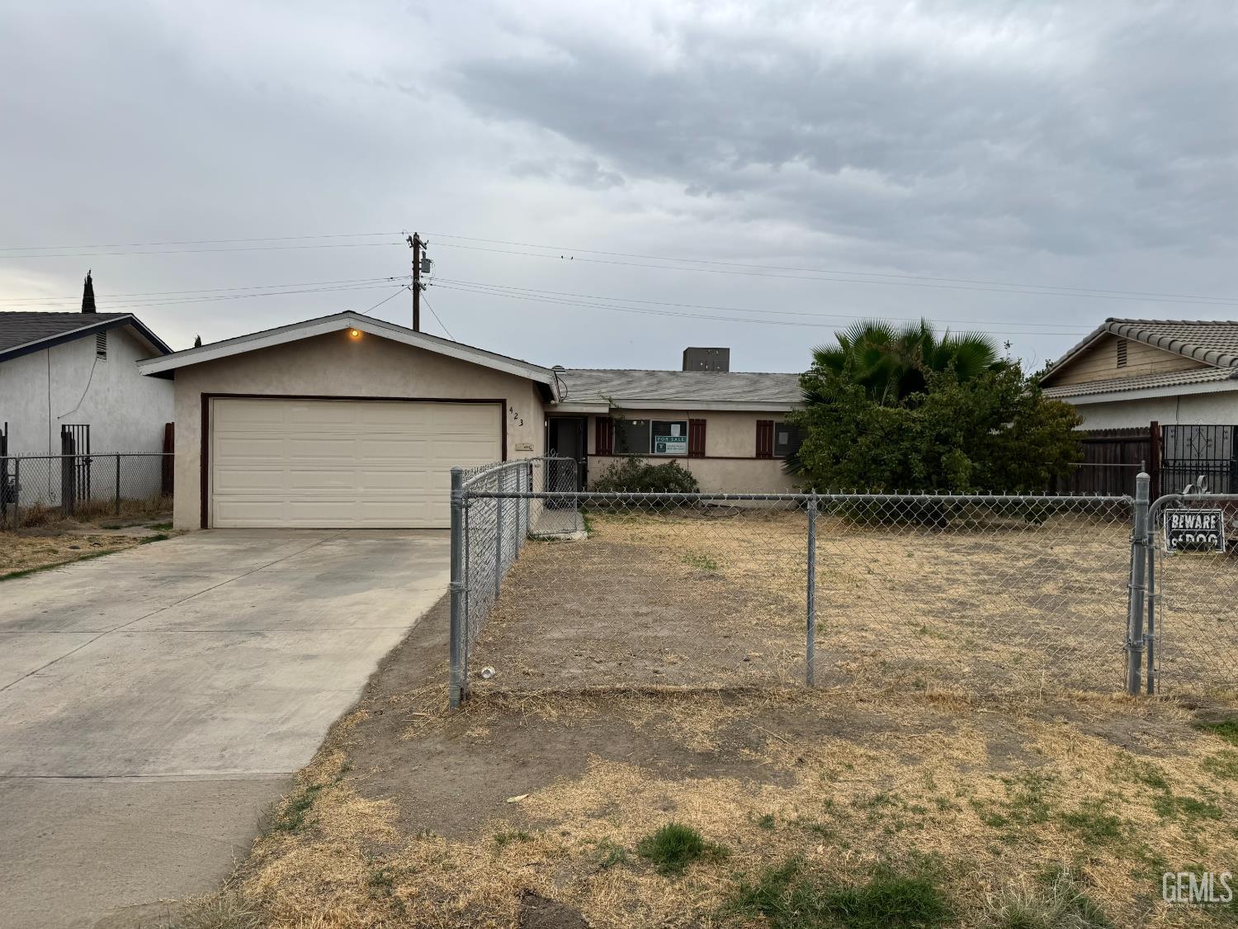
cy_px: 464
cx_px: 619
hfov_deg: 71.6
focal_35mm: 24
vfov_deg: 56.8
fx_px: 858
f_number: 1.78
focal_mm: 6.76
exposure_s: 1/3096
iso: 80
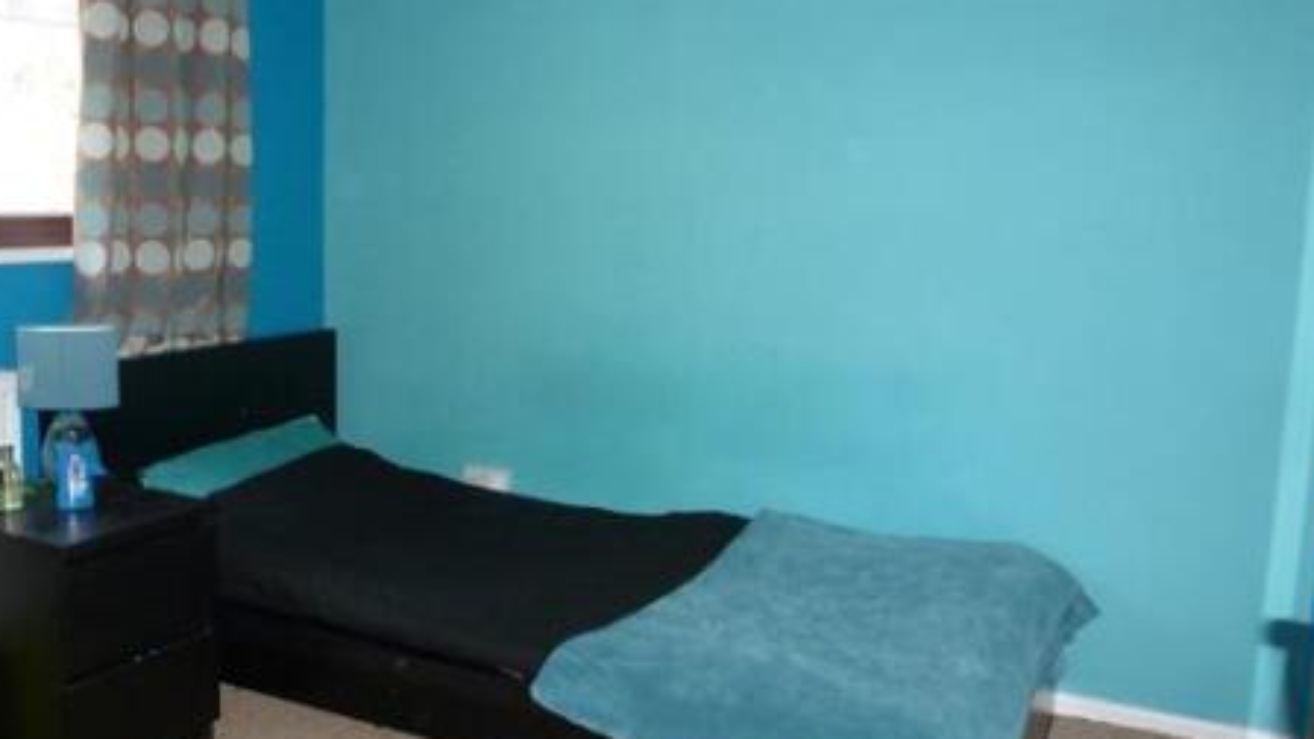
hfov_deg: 57.4
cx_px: 506
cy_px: 345
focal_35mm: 34
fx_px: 1185
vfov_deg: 34.6
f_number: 3.3
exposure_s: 1/60
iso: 320
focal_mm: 4.3
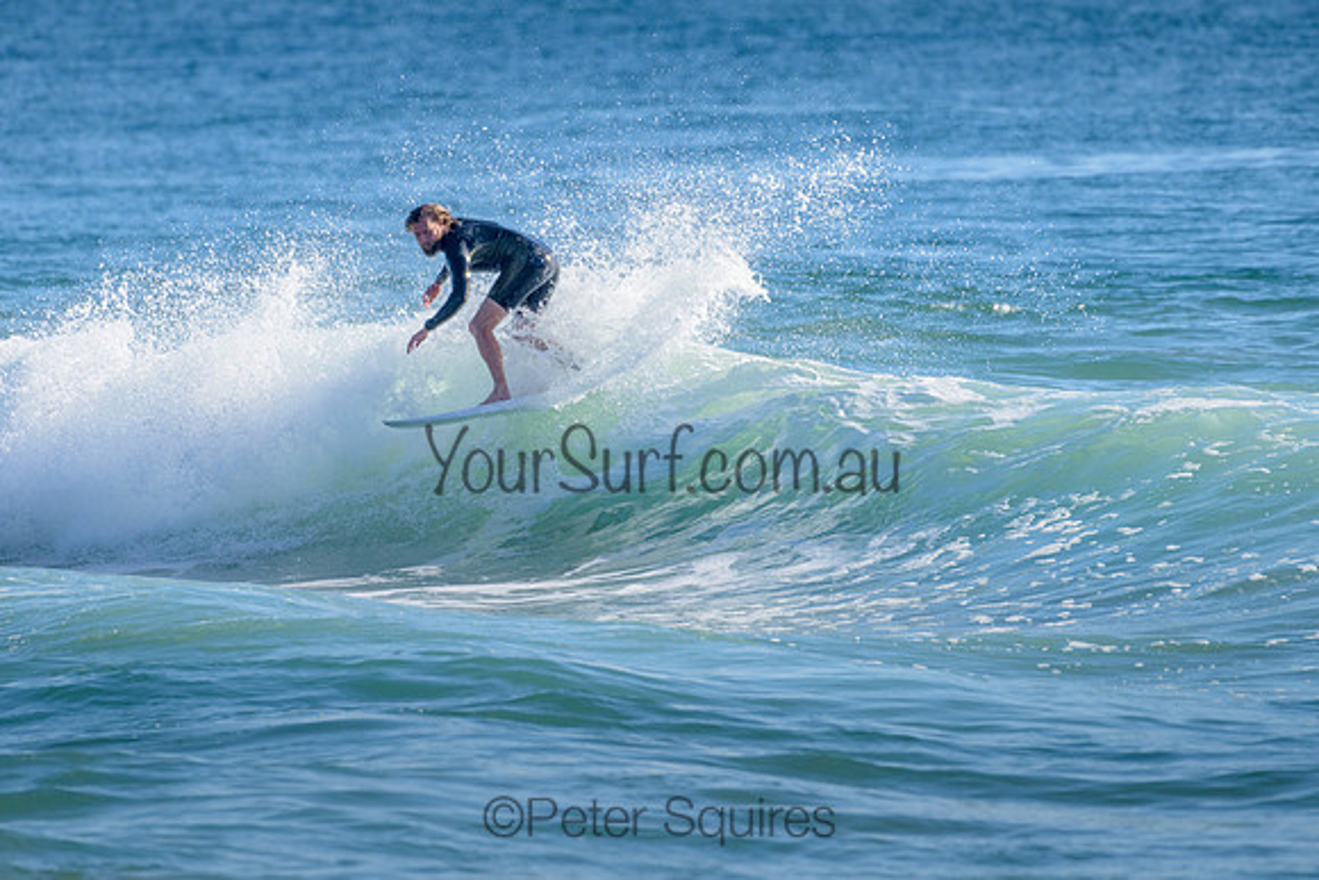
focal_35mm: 613
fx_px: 22464
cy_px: 359
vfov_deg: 2.2
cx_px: 610
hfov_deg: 3.4
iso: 200
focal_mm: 500
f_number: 5.6
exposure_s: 1/2000
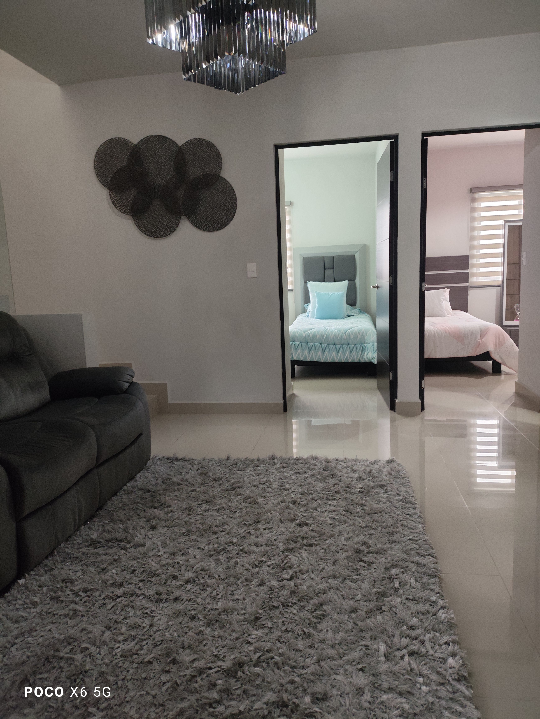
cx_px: 270
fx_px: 520
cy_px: 360
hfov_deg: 54.9
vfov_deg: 69.4
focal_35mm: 25
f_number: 1.79
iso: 500
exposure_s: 1/24
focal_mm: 4.71
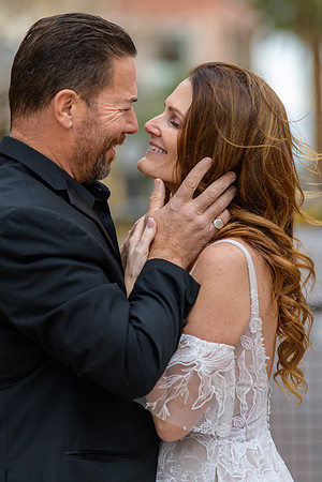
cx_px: 161
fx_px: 2683
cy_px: 241
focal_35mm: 200
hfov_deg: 6.9
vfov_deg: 10.3
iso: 800
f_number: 4
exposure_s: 1/640
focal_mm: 200
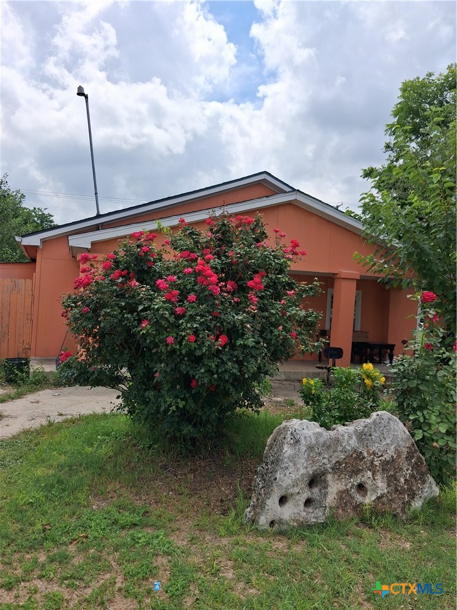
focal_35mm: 27
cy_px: 305
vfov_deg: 65.3
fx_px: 475
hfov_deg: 51.4
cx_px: 228
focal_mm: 4
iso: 25
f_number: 1.8
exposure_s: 1/1152
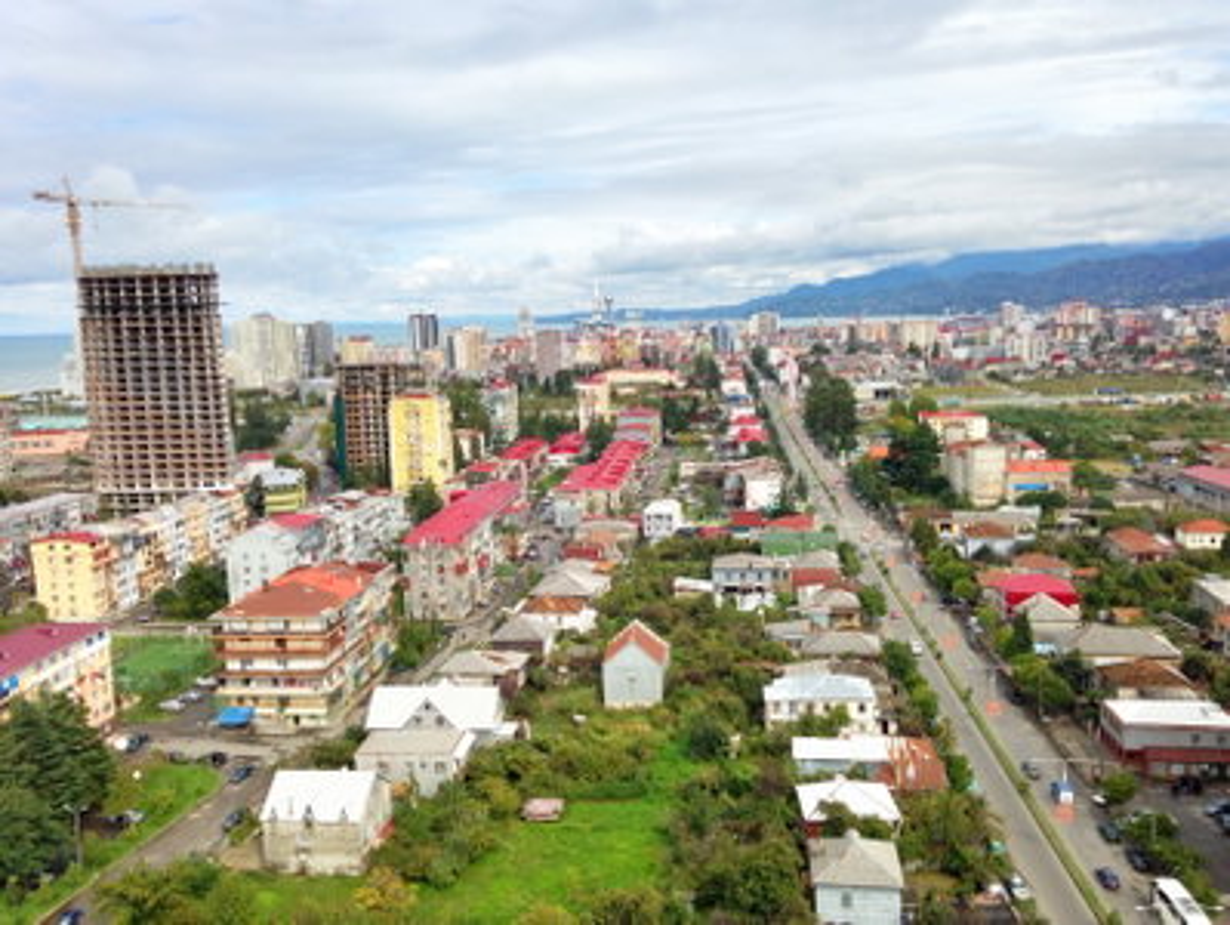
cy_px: 462
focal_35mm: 33
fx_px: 1174
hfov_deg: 55.3
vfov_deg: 43.0
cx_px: 615
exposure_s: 1/2088
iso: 50
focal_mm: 4.12
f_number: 2.4
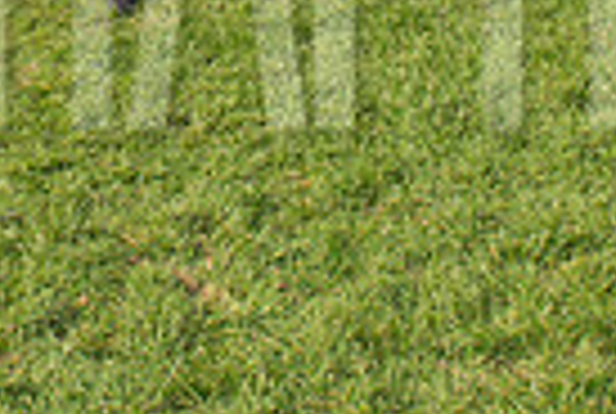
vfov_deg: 10.1
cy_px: -397
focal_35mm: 127
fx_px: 2178
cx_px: 39
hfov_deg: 15.9
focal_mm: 24
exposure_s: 1/250
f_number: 11
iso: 200
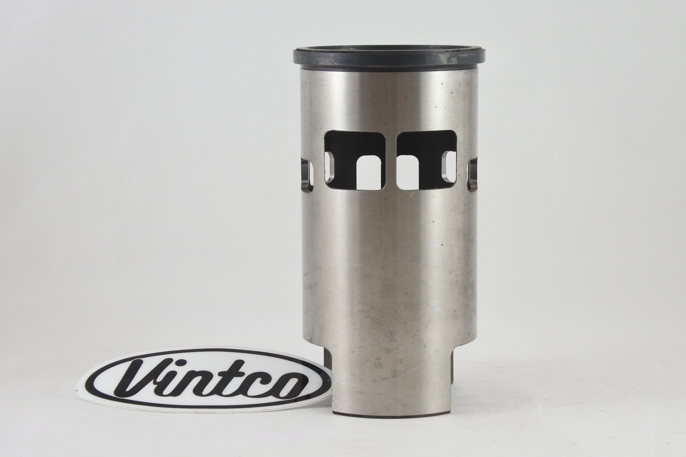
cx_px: 343
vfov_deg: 21.6
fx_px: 1201
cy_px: 228
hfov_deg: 31.9
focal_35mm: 63
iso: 560
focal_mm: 23.6
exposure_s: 1/125
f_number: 5
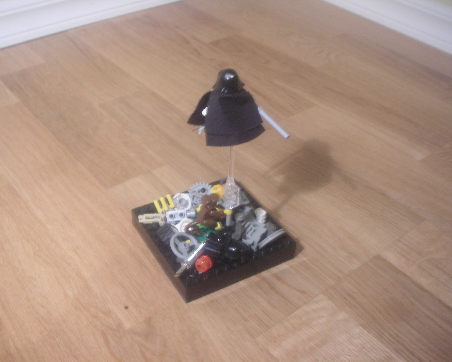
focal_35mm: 40
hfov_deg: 45.8
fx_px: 535
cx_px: 208
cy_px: 183
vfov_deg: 37.3
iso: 100
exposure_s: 1/4
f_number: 3.3
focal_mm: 6.3
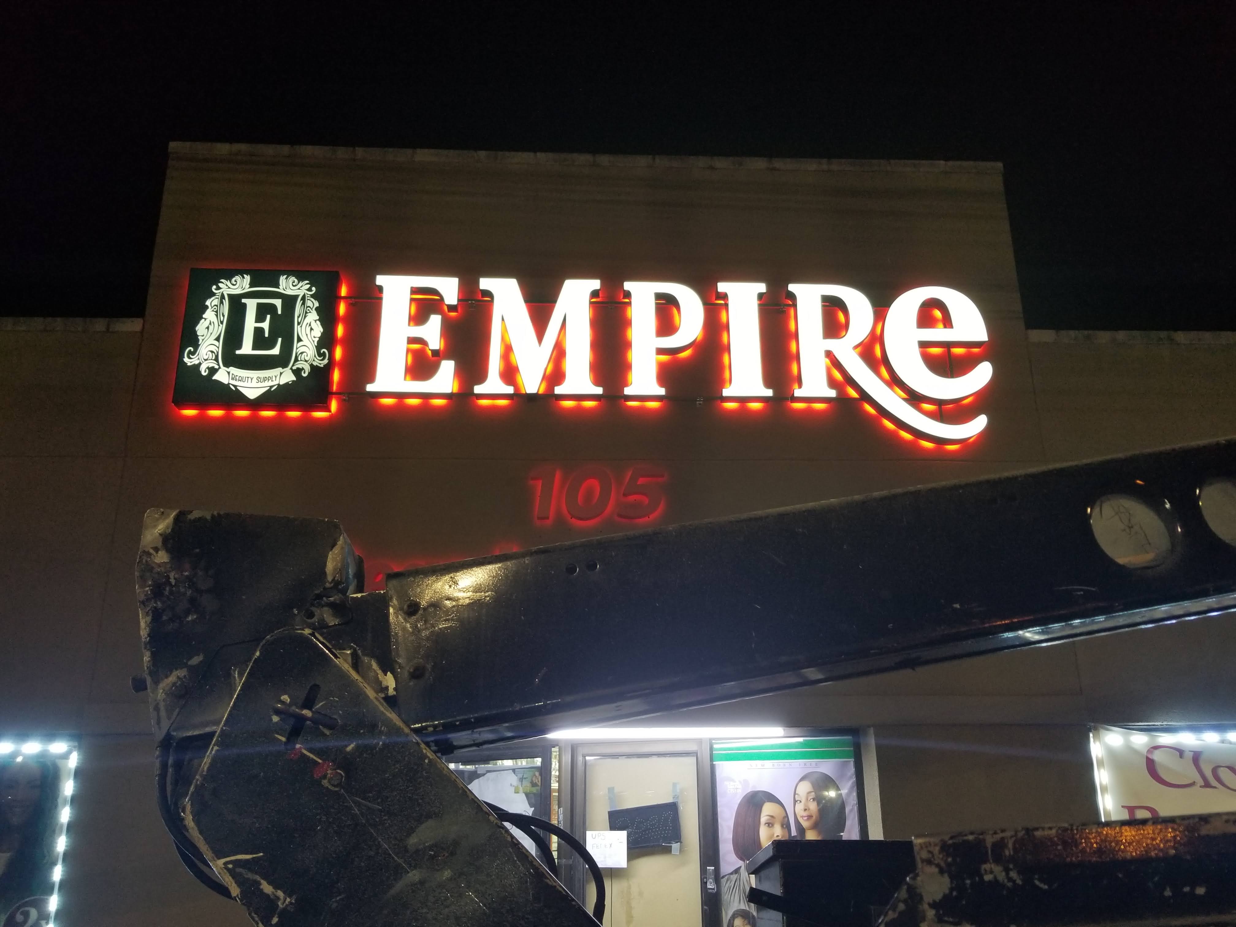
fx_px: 928
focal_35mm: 26
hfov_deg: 67.3
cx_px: 618
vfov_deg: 53.1
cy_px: 464
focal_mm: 4.3
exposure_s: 1/60
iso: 160
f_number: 1.7
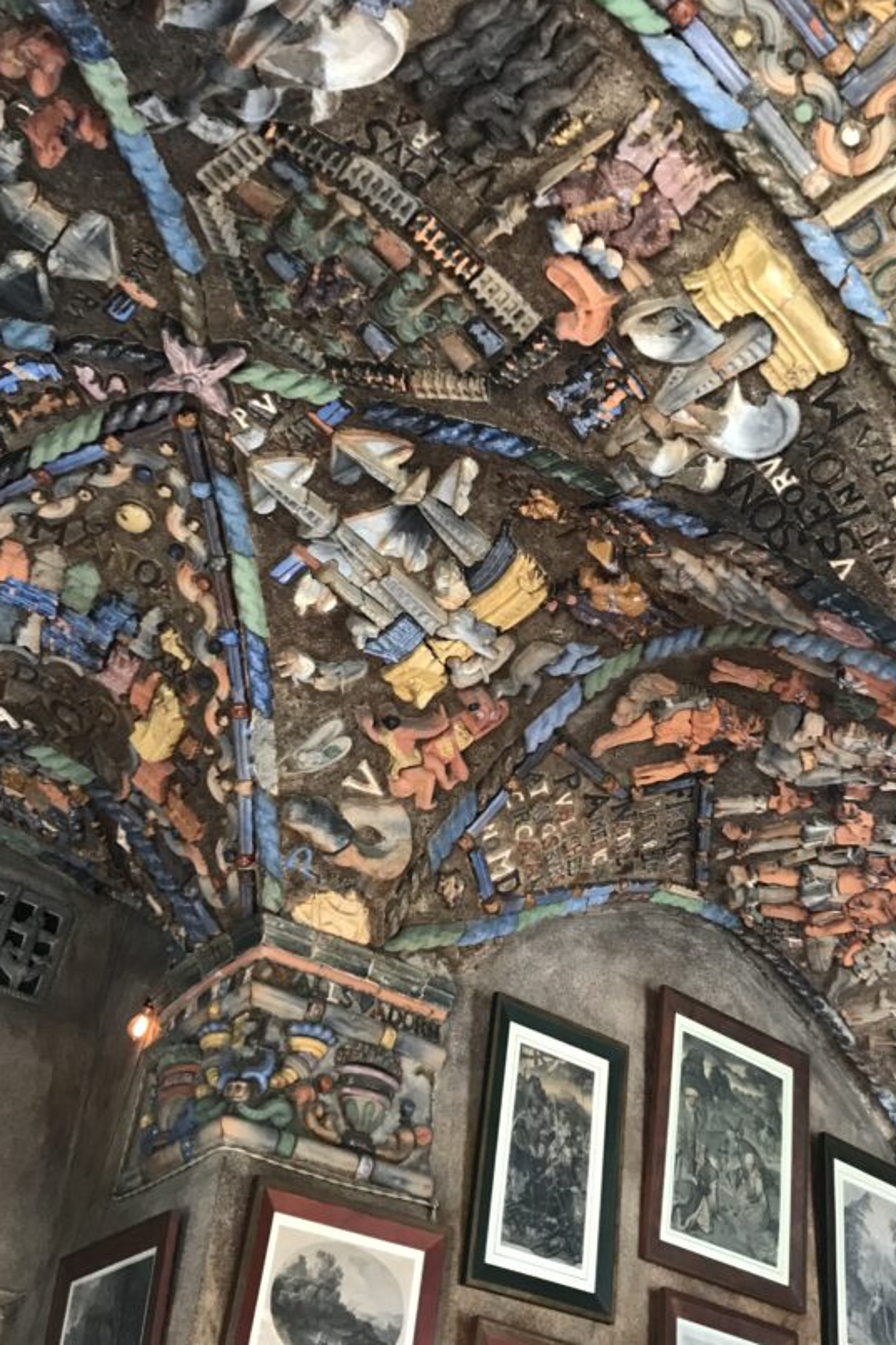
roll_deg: -1.4
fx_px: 1382
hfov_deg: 35.8
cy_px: 664
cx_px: 546
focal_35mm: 37
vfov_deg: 51.9
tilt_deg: +41.1
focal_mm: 3.99
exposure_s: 1/20
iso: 40
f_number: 1.8
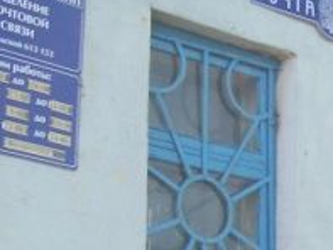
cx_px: 595
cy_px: 365
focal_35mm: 138
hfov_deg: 13.0
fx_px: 1328
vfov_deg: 10.4
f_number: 2.7
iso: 80
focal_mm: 5.6
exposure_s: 1/439
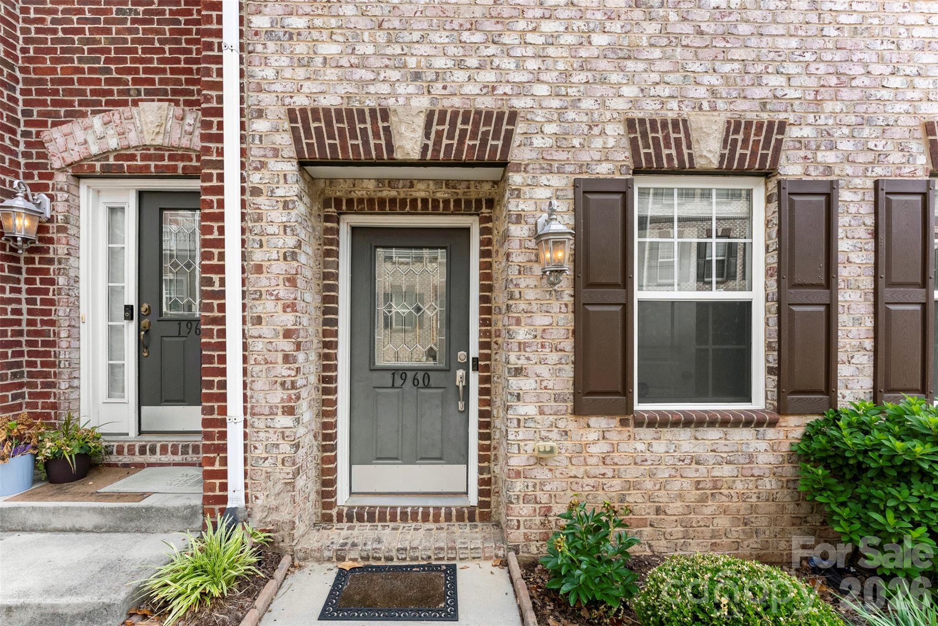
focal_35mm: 14
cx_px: 469
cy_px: 313
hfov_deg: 104.2
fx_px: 365
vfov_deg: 81.3
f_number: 9
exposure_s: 1/640
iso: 2000
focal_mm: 14
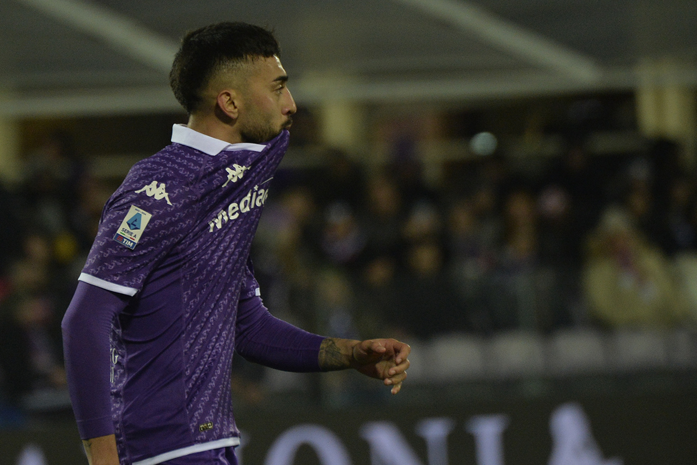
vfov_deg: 3.4
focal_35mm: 400
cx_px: 348
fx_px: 7744
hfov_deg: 5.2
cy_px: 232
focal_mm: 400
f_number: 5.6
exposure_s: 1/1250
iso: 2500
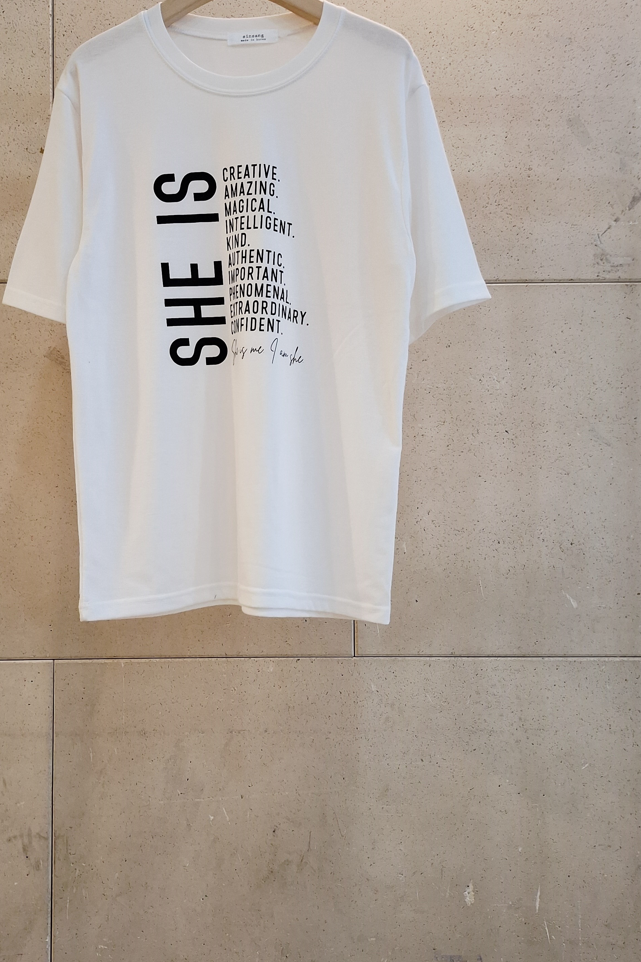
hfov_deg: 35.7
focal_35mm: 37
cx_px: 239
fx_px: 988
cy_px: 471
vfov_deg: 51.9
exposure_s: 1/120
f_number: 1.8
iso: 160
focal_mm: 5.23
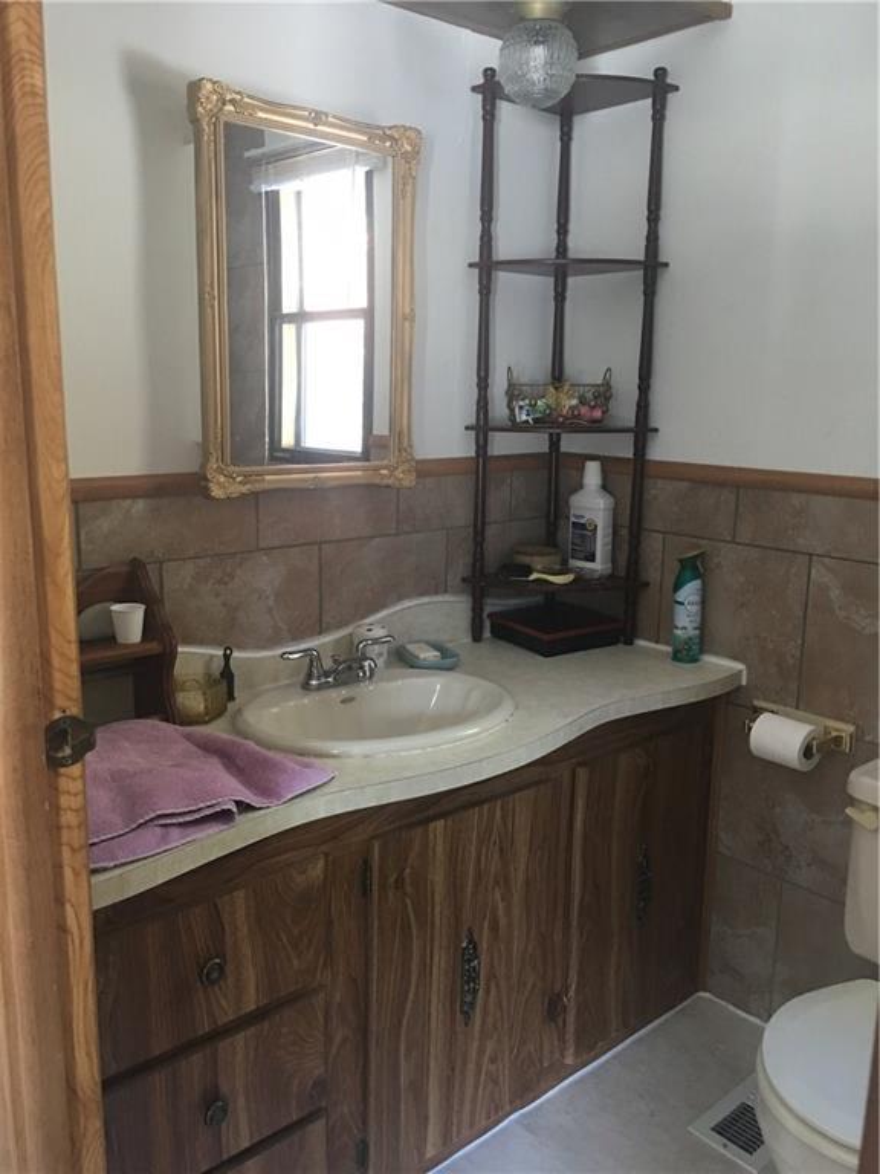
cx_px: 440
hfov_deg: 48.2
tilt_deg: -11.5
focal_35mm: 29
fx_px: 983
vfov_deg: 61.7
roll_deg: -1.0
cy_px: 587
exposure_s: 1/15
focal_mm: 4.15
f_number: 2.2
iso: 80
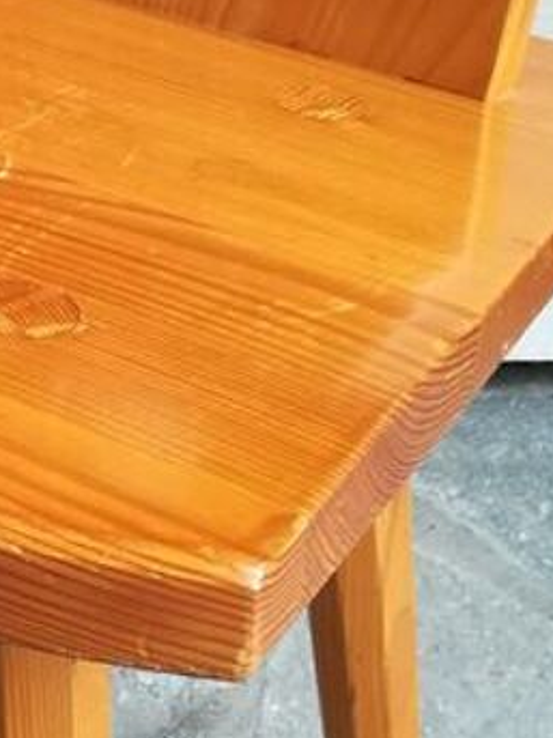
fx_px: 2153
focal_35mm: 101
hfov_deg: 14.1
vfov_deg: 19.1
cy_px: 85
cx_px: -138
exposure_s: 1/33.3
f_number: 2.2
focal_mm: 3.83
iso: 80
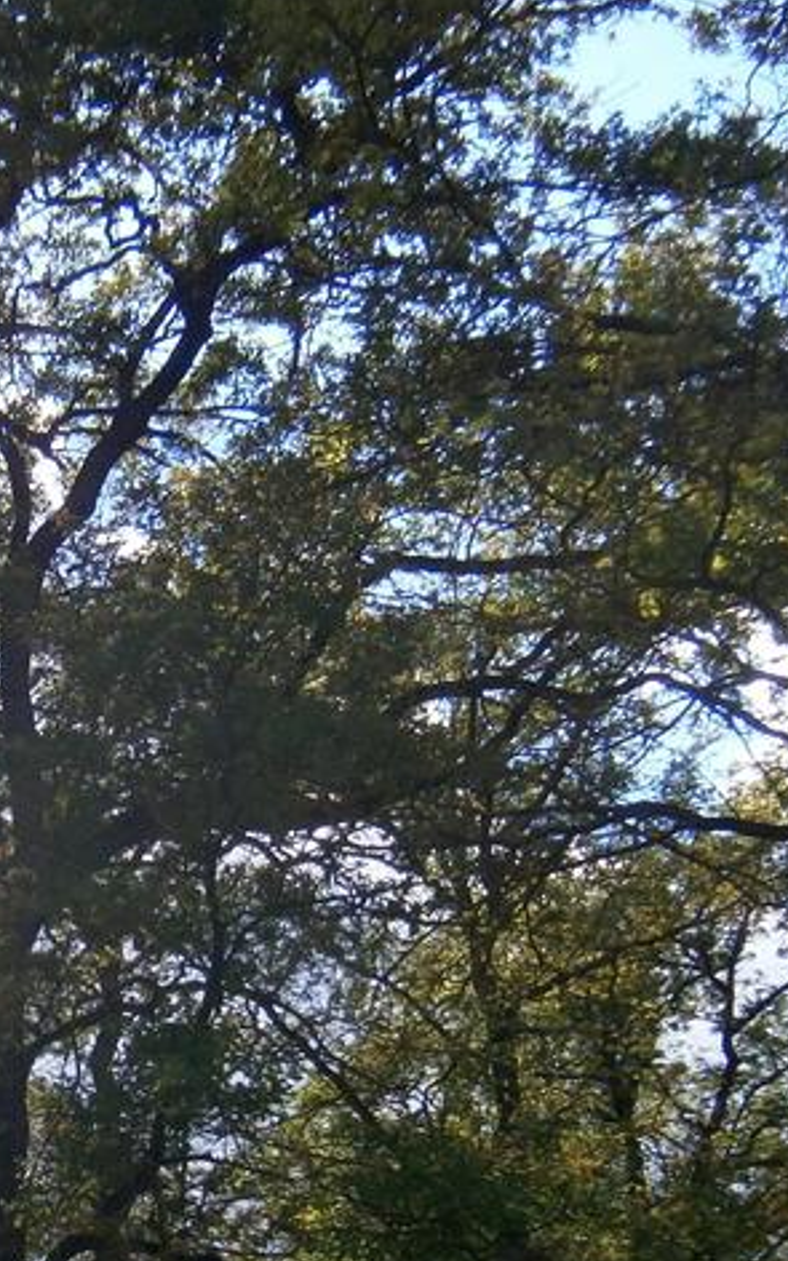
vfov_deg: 28.9
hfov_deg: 18.2
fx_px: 2405
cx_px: 32
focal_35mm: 70
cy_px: 956
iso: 80
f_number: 8
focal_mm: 4.7
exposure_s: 1/60
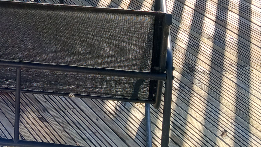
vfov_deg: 14.0
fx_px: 574
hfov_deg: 24.9
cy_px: -38
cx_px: 28
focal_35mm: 83
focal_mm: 3.98
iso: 20
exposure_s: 1/215
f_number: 1.8
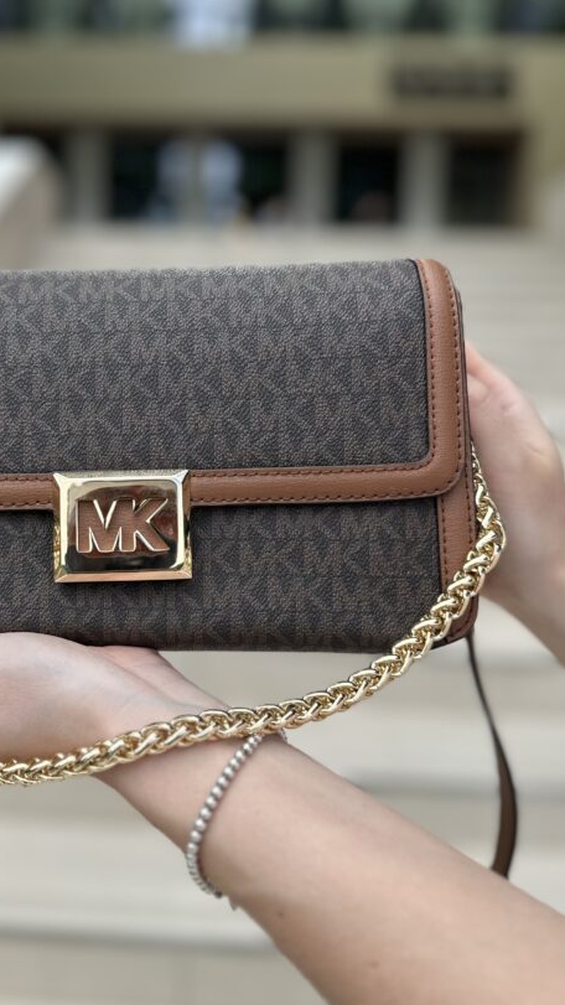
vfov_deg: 59.5
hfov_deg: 34.9
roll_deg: -2.3
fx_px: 879
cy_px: 497
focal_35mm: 33
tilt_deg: -7.0
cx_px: 144
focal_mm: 6.86
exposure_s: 1/1321
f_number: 1.78
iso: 80
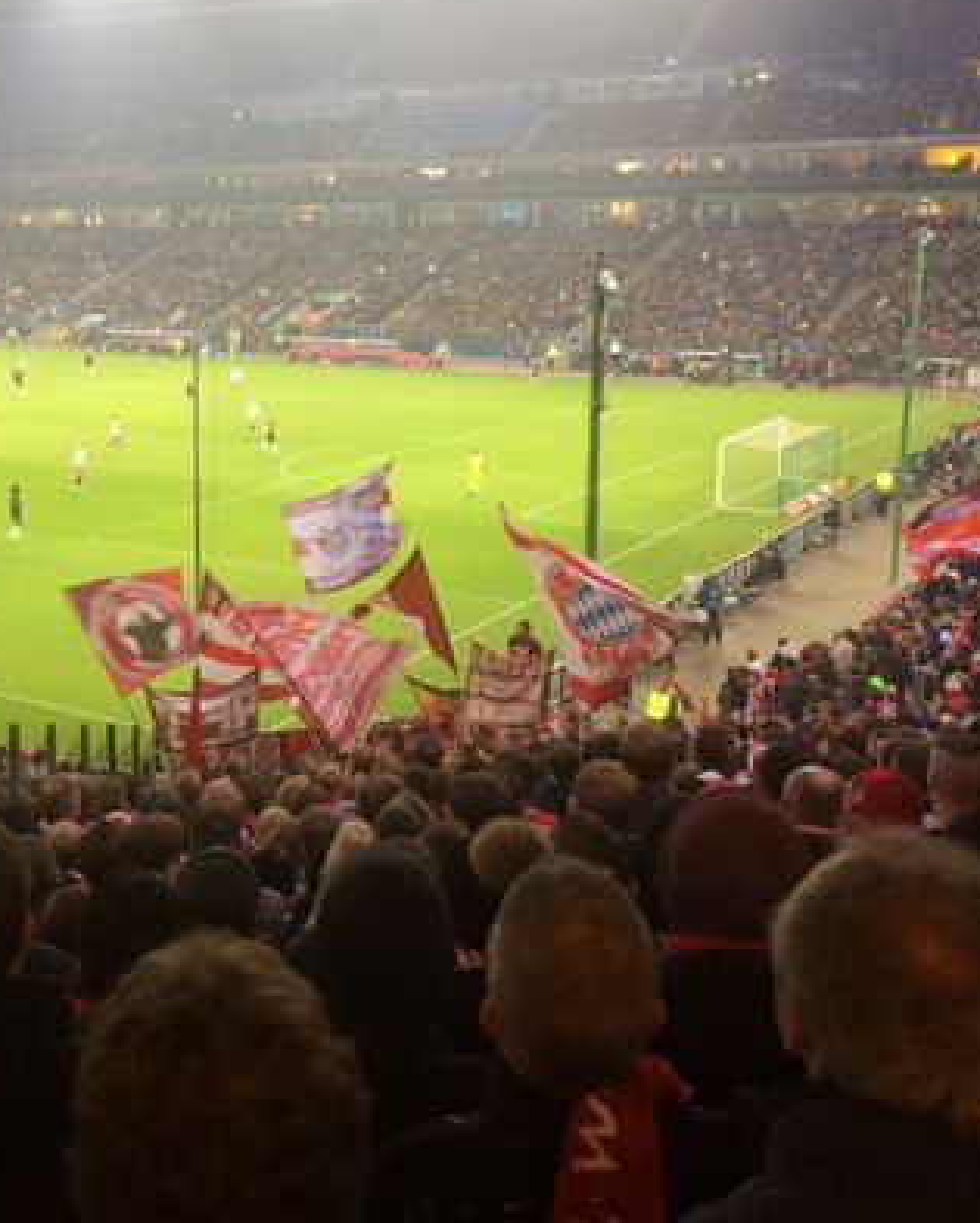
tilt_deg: -14.9
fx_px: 1485
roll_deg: +0.4
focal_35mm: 41
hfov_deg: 36.0
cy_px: 568
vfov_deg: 44.7
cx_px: 296
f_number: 2.2
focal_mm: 4.15
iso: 80
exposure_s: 1/30
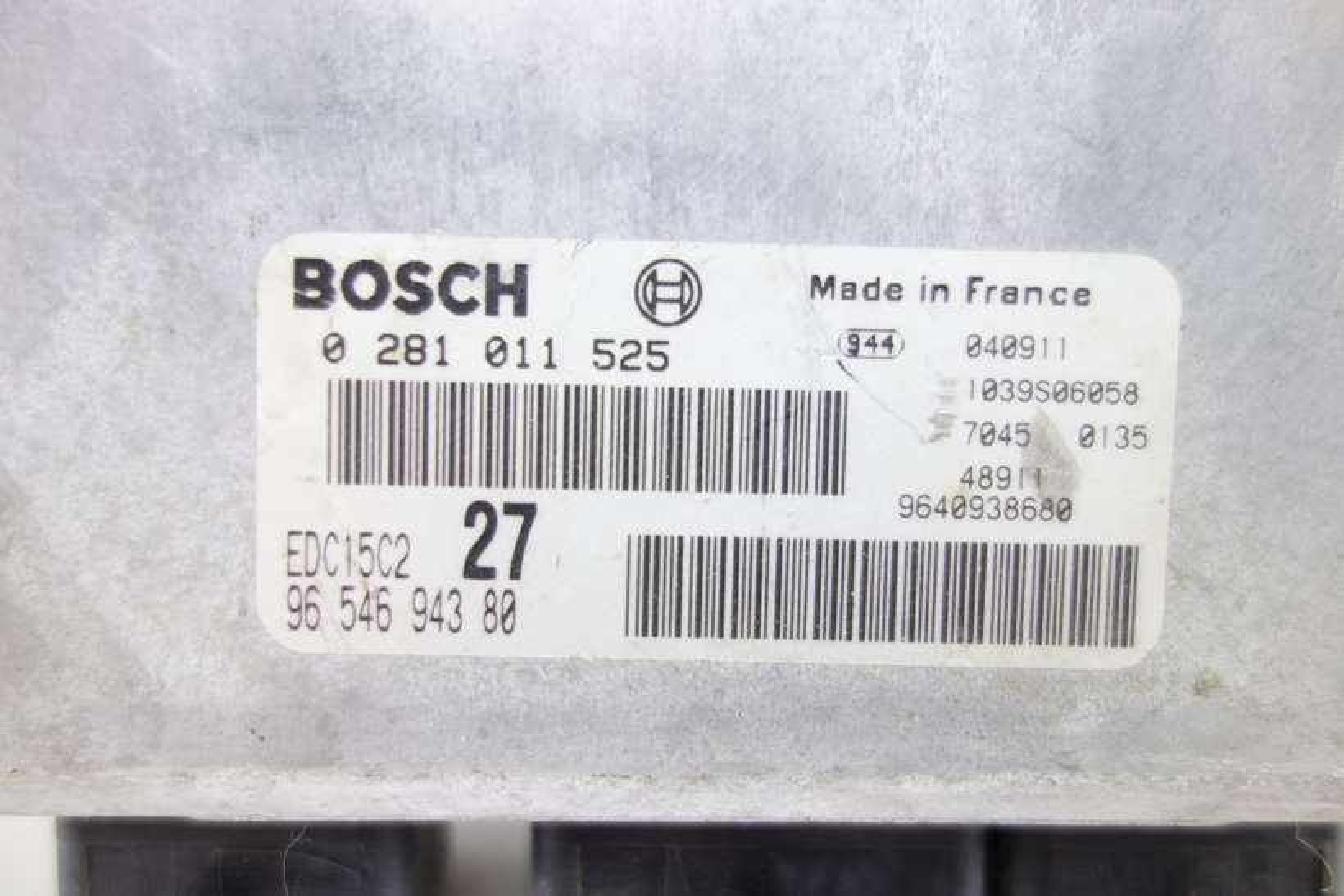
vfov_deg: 46.4
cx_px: 672
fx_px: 1045
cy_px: 448
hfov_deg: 65.5
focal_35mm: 28
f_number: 1.8
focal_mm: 10.4
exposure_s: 1/50
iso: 125
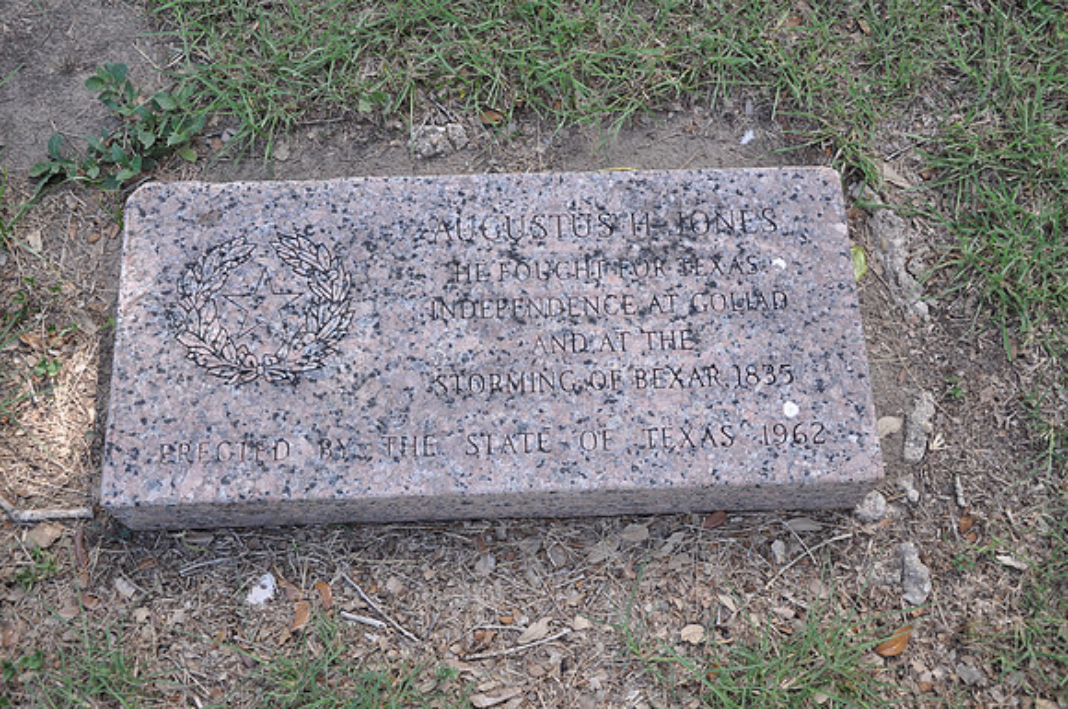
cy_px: 354
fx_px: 1244
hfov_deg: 46.5
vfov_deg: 31.8
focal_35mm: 42
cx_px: 534
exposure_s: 1/125
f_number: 5.6
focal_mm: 28
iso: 360
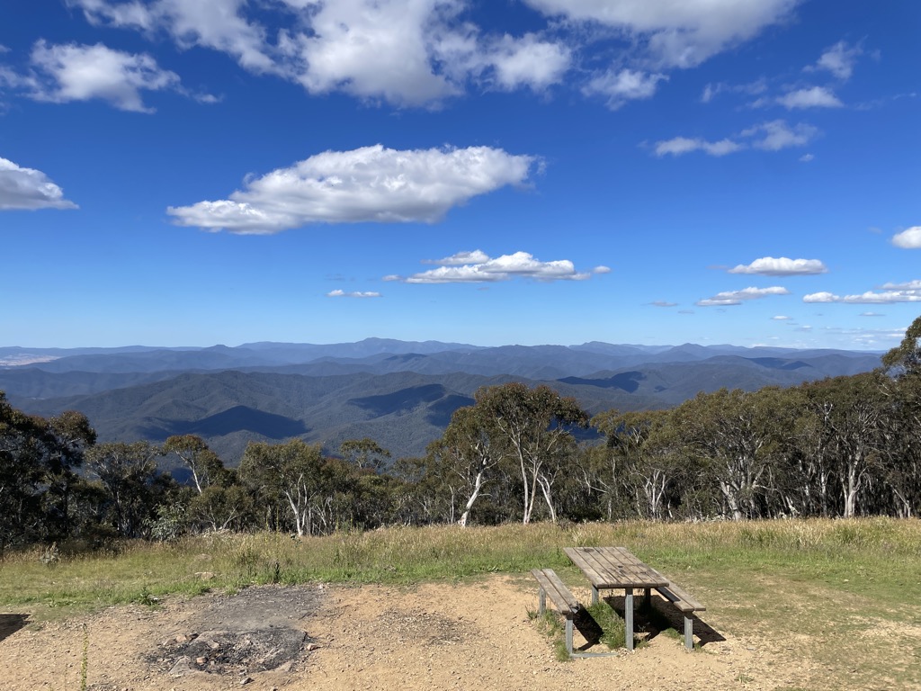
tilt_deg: +1.9
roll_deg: -0.7
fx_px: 692
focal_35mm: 26
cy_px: 346
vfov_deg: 53.1
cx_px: 460
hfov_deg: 67.3
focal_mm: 4.2
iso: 32
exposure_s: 1/4464
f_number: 1.6
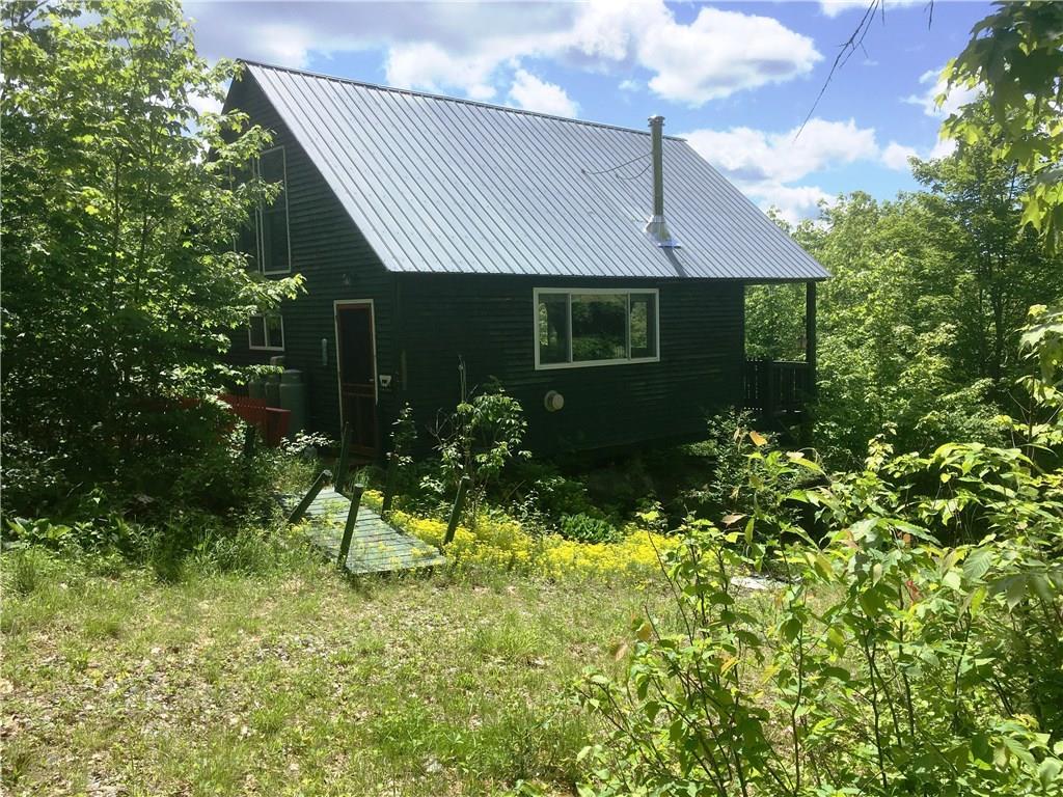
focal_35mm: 29
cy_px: 398
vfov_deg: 48.2
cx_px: 532
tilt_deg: -9.0
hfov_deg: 61.7
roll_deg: +0.1
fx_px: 891
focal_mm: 4.15
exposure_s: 1/1789
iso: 25
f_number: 2.2
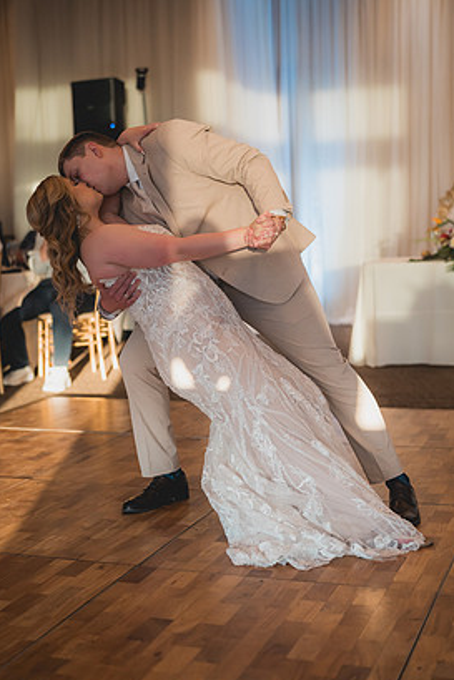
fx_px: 1039
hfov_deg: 24.6
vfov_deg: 36.2
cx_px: 220
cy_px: 347
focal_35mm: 55
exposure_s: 1/1000
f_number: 1.8
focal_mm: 50
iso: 1250
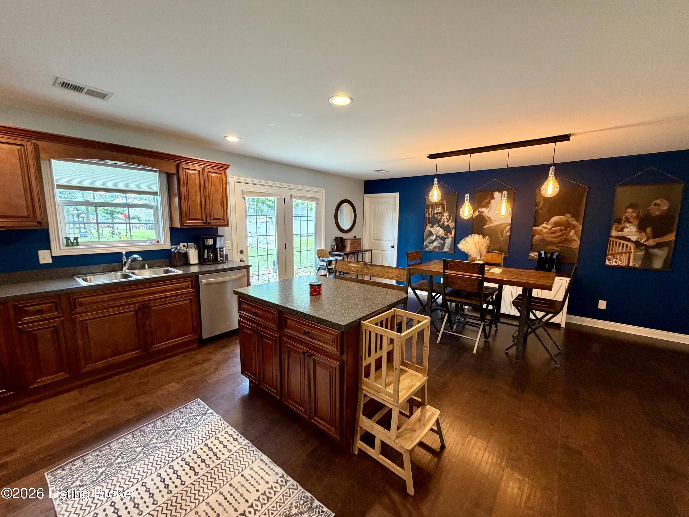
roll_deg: +0.0
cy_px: 258
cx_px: 344
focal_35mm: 14
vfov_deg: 85.7
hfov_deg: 102.1
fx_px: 279
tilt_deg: -8.7
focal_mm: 2.22
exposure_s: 1/60
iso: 320
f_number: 2.2
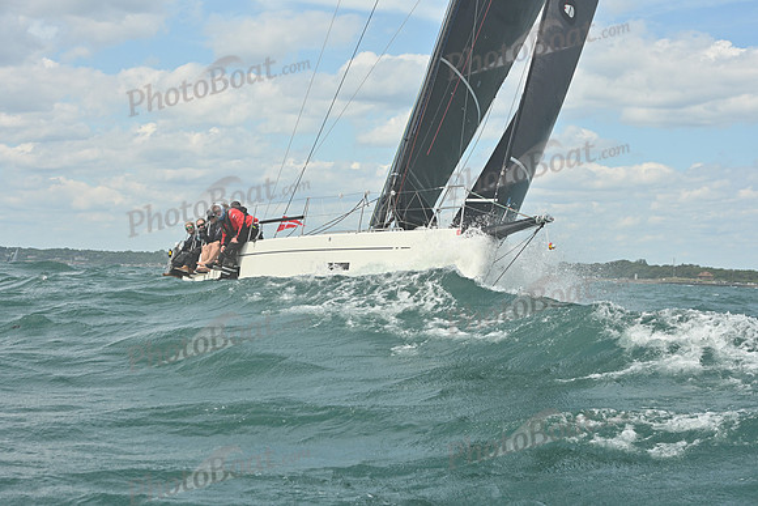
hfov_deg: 23.6
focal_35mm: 86
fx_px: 1811
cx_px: 379
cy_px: 253
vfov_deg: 15.9
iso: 320
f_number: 9
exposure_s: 1/1250
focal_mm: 86
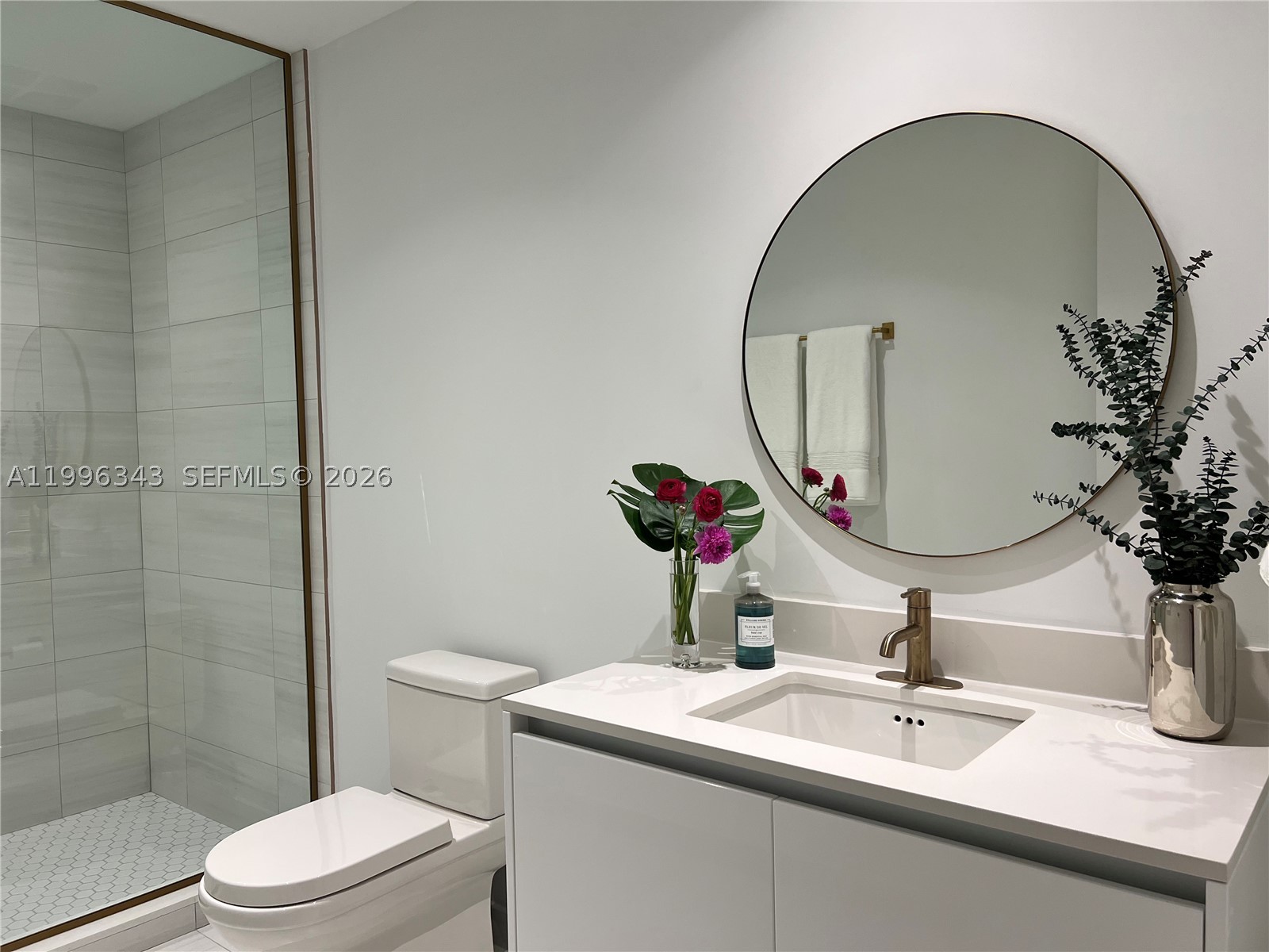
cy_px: 476
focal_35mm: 26
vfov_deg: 53.1
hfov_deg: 67.3
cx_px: 634
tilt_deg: -2.6
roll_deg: +0.8
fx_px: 953
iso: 100
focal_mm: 5.7
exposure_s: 1/120
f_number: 1.5
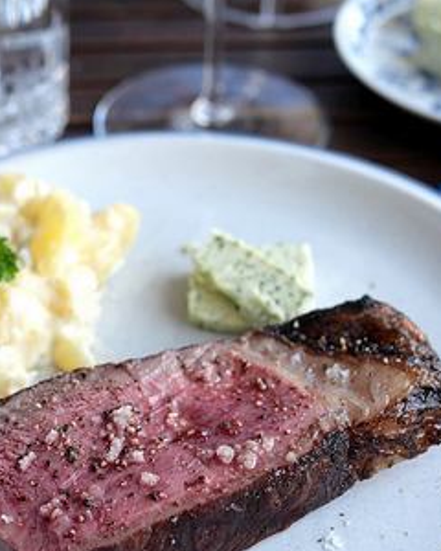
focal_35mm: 65
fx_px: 1060
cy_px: 307
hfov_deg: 23.5
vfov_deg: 29.1
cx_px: 184
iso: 250
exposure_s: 1/60
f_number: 2.8
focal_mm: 25
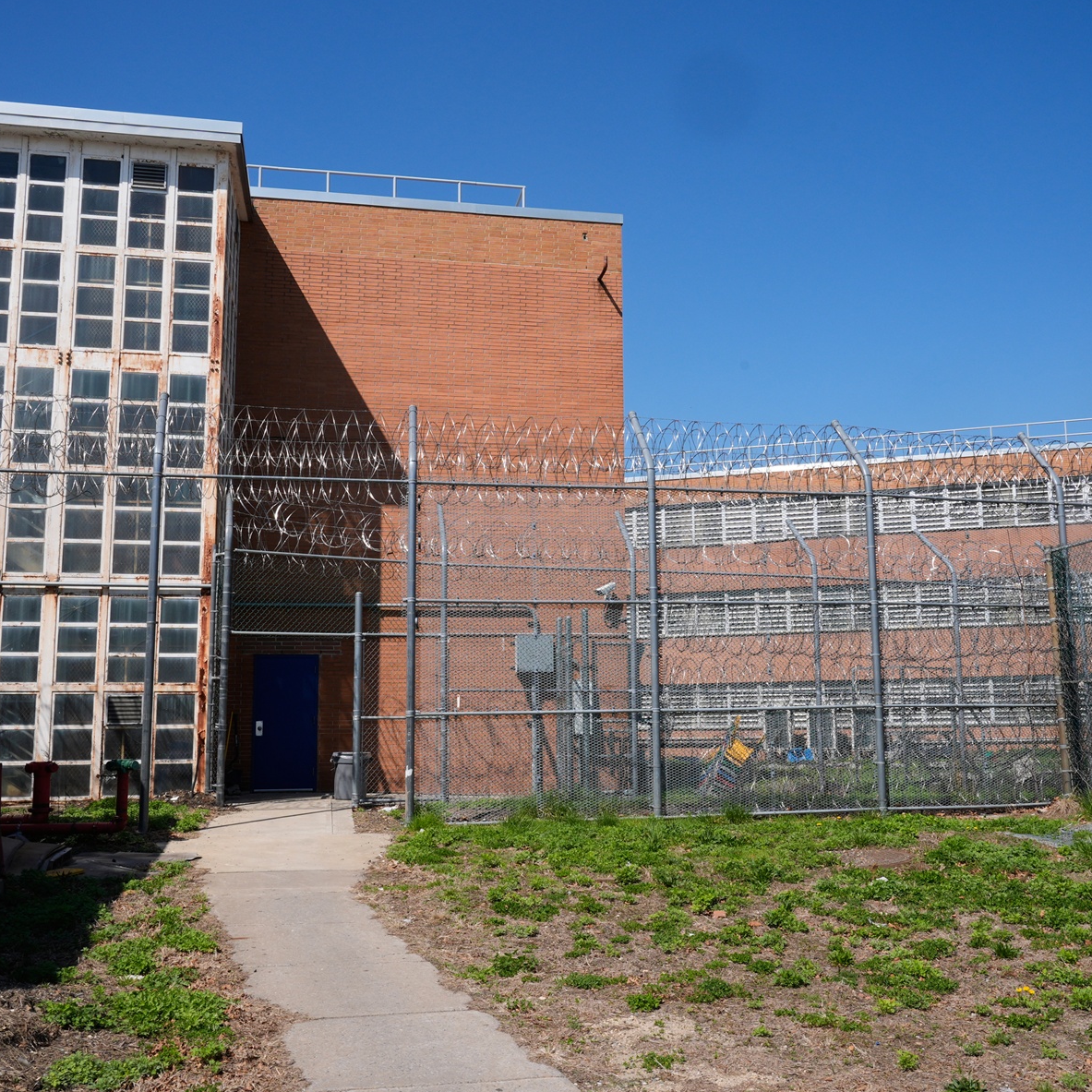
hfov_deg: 48.4
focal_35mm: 34
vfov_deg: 48.4
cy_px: 557
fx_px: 1213
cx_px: 594
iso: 400
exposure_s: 1/250
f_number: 19
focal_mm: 26
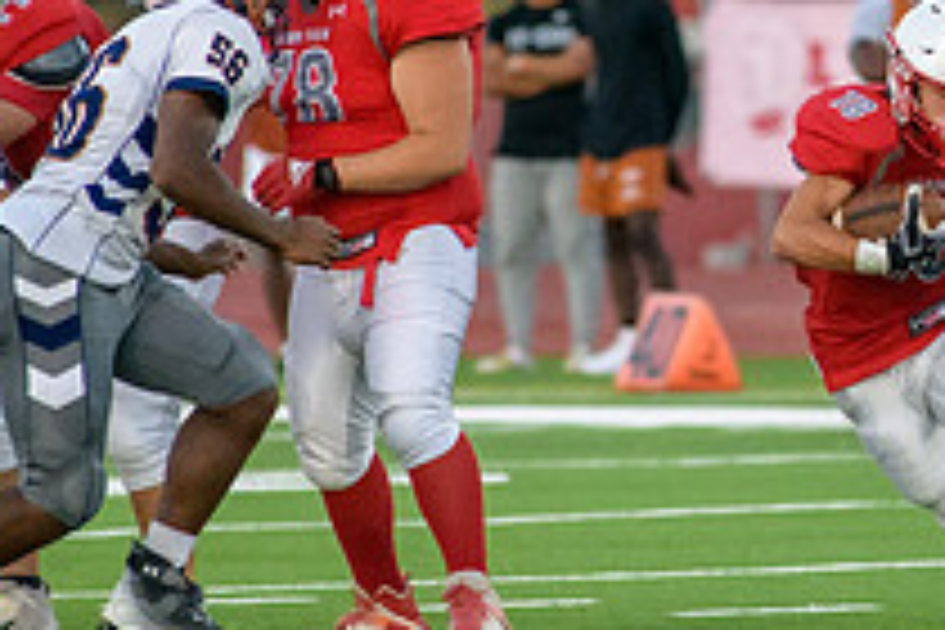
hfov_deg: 2.5
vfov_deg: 1.7
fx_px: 21707
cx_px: 882
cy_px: 187
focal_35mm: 827
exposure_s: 1/6400
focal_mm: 300
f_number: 5
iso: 4000
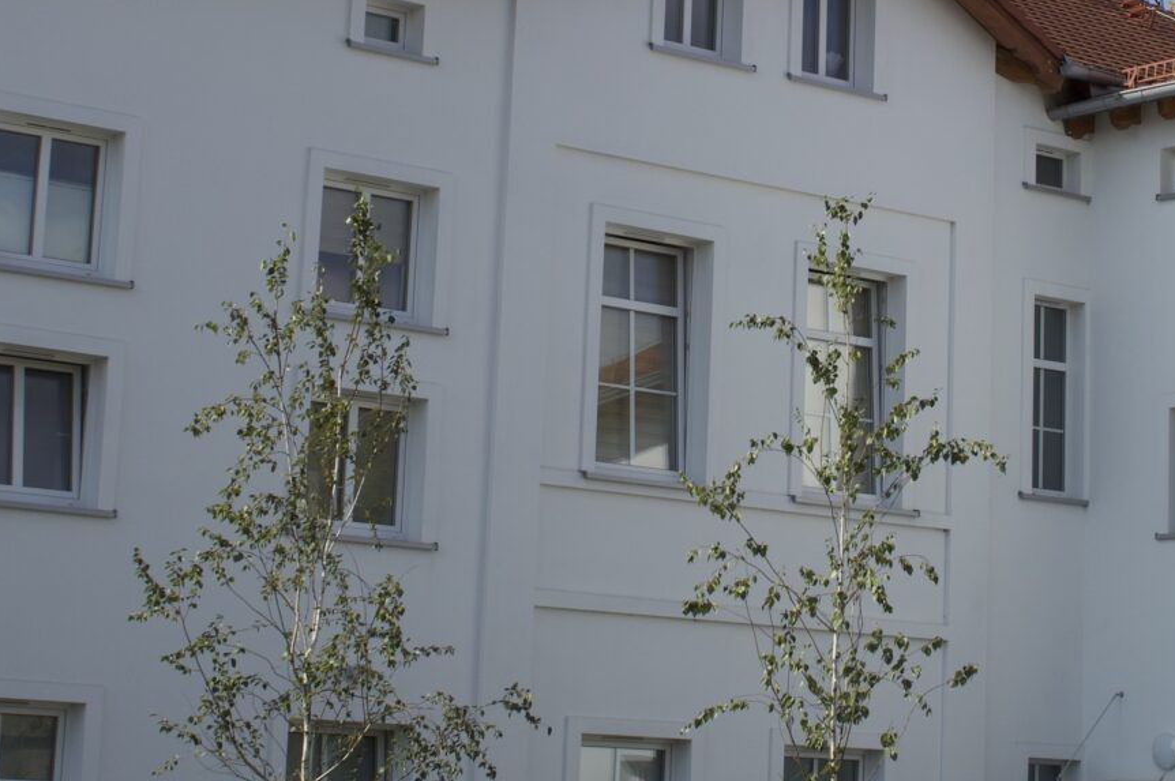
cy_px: 44
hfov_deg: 20.8
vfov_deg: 13.8
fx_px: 3196
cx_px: 736
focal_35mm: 98
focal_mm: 22
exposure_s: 1/250
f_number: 8
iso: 100
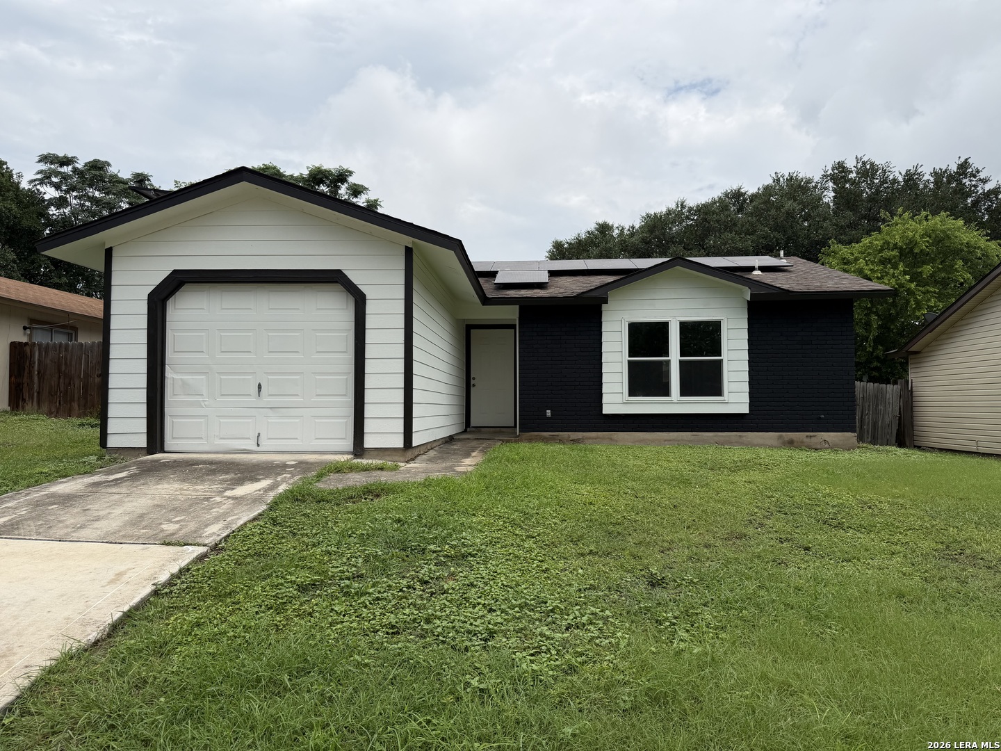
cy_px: 376
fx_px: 694
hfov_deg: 71.6
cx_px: 500
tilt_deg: +1.7
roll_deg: +0.1
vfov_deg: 56.8
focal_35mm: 24
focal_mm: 6.76
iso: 80
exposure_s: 1/8130
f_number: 1.78
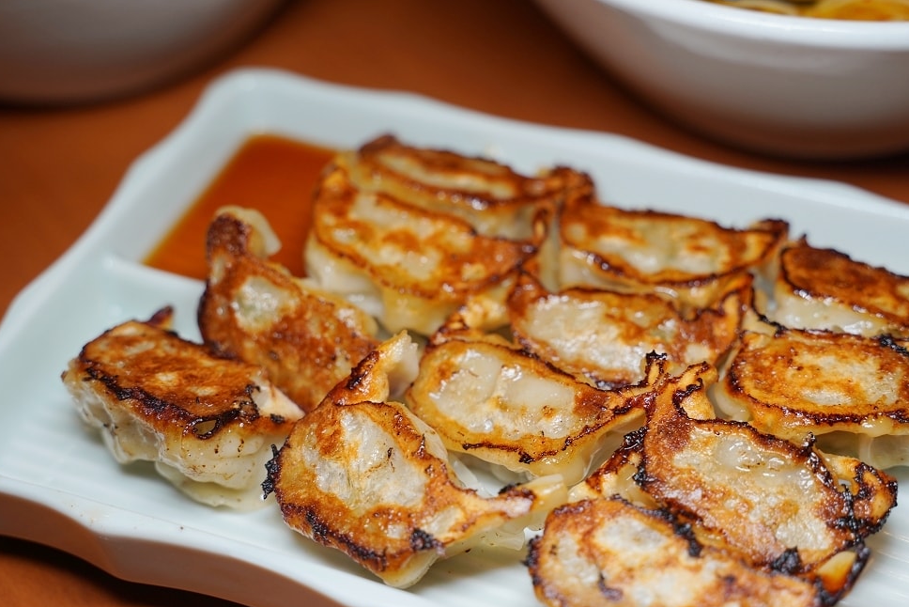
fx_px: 1440
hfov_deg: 35.0
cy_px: 375
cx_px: 507
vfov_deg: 23.7
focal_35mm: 57
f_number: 4
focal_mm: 46
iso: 160
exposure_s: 1/60
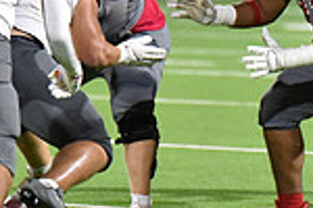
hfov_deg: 2.7
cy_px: -45
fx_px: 6720
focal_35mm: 773
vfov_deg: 1.8
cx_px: 338
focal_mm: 200
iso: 11400
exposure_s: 1/1000
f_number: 2.8
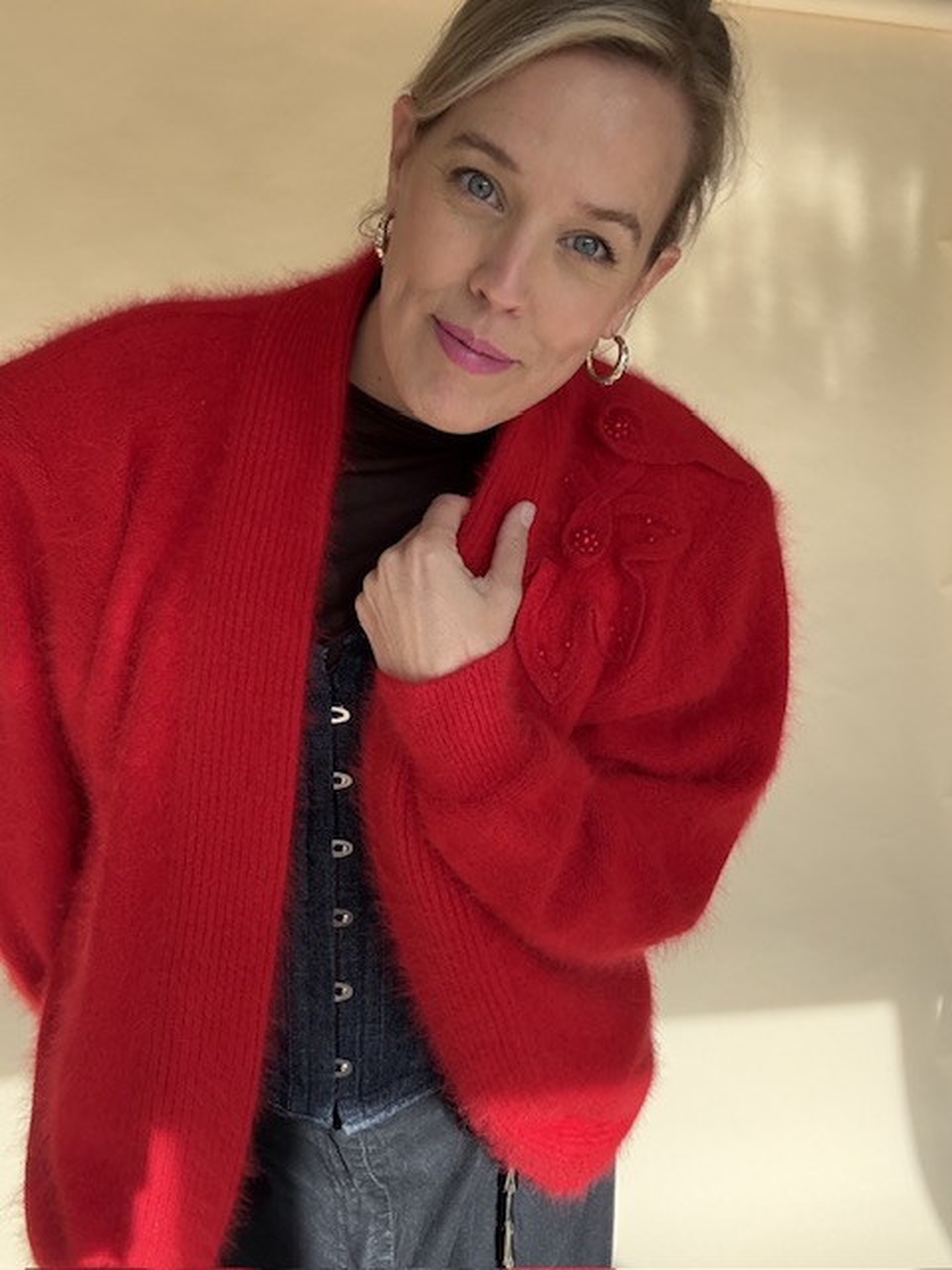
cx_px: 476
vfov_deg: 60.0
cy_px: 635
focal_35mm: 30
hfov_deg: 46.8
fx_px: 1100
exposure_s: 1/244
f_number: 1.9
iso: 64
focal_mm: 2.69
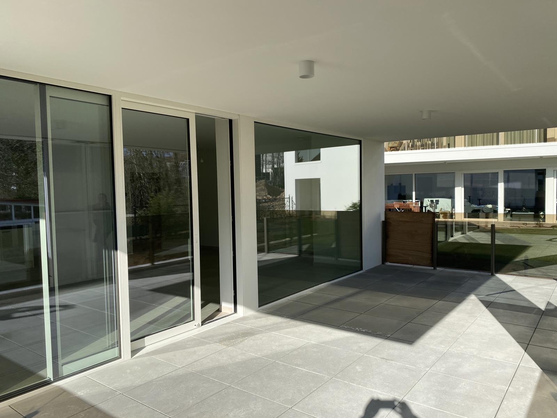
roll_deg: +1.5
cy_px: 209
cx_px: 278
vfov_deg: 53.1
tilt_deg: -1.1
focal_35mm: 26
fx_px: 418
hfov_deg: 67.3
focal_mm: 4.25
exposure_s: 1/2066
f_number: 1.8
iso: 32
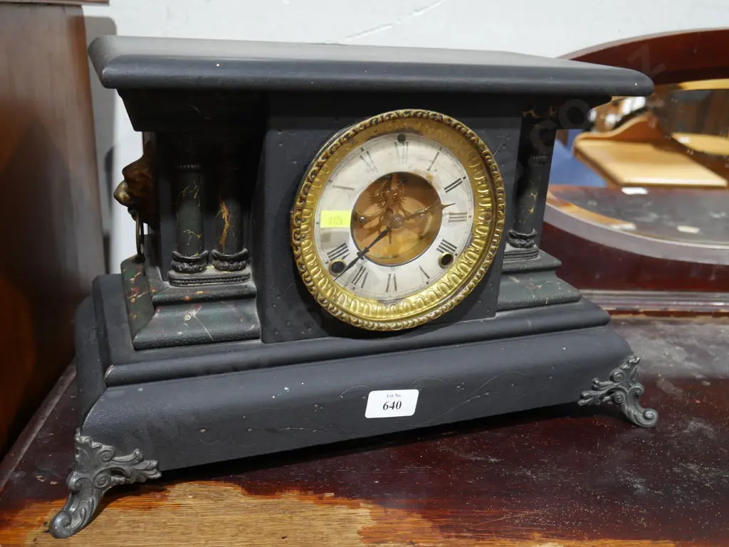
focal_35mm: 36
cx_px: 364
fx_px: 759
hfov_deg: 51.3
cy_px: 274
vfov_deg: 39.7
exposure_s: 1/60
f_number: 4
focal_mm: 18
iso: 800
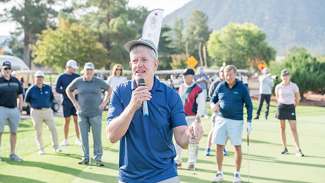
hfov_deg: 28.6
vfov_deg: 16.3
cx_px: 162
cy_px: 99
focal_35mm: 74
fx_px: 638
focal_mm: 70
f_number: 4.5
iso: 500
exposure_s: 1/800
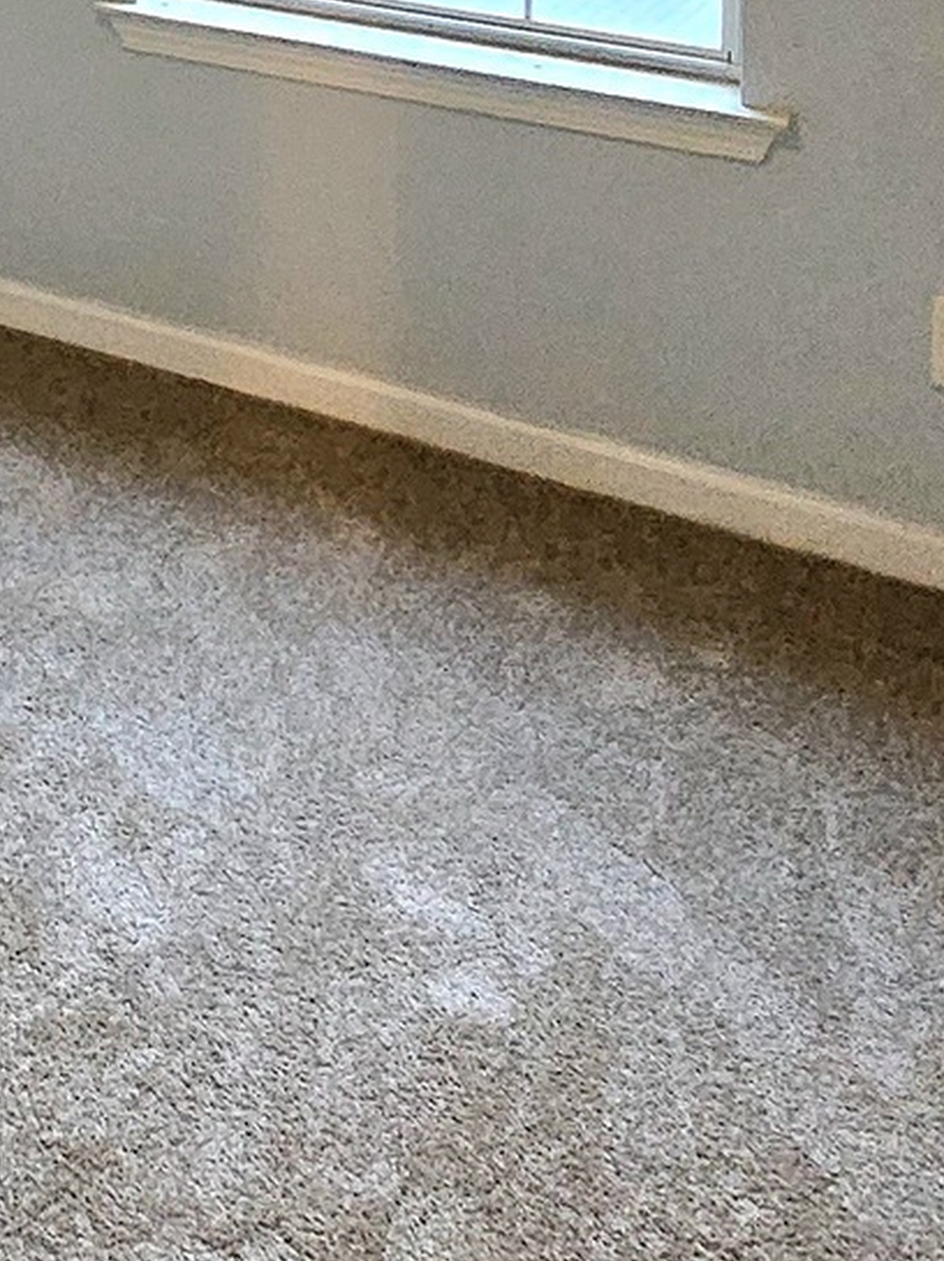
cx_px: -268
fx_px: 2002
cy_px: -289
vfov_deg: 29.5
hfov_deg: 23.6
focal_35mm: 55
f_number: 2.2
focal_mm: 1.74
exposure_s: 1/30
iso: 640
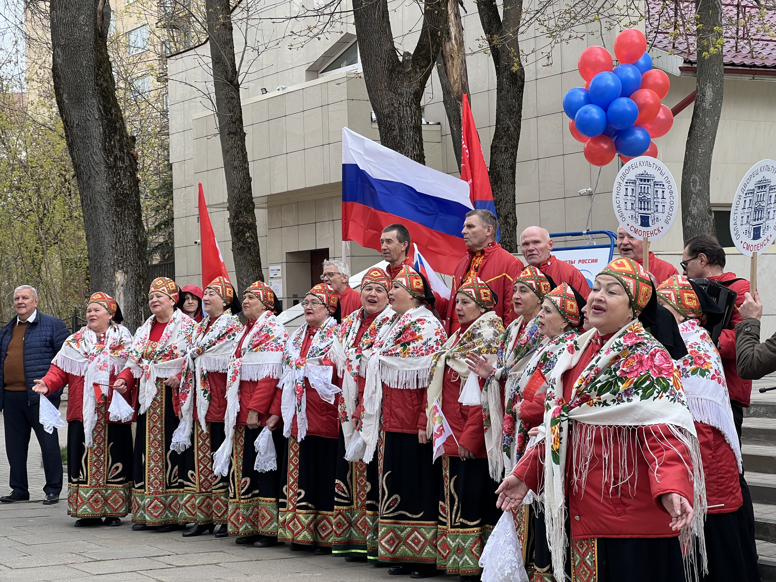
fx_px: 1726
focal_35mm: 77
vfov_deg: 19.1
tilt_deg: +2.8
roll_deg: +1.8
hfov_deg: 25.3
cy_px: 291
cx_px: 388
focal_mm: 9
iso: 32
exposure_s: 1/115
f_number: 2.8
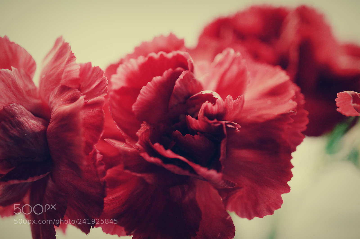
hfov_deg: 43.6
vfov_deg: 29.8
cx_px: 180
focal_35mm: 45
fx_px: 449
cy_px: 120
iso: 640
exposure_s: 1/60
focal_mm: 30
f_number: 4
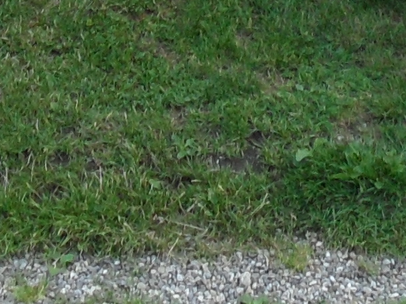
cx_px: 235
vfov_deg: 6.4
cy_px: -640
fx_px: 2486
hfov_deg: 9.3
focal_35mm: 212
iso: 80
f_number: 3.4
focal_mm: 5.3
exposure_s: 1/125
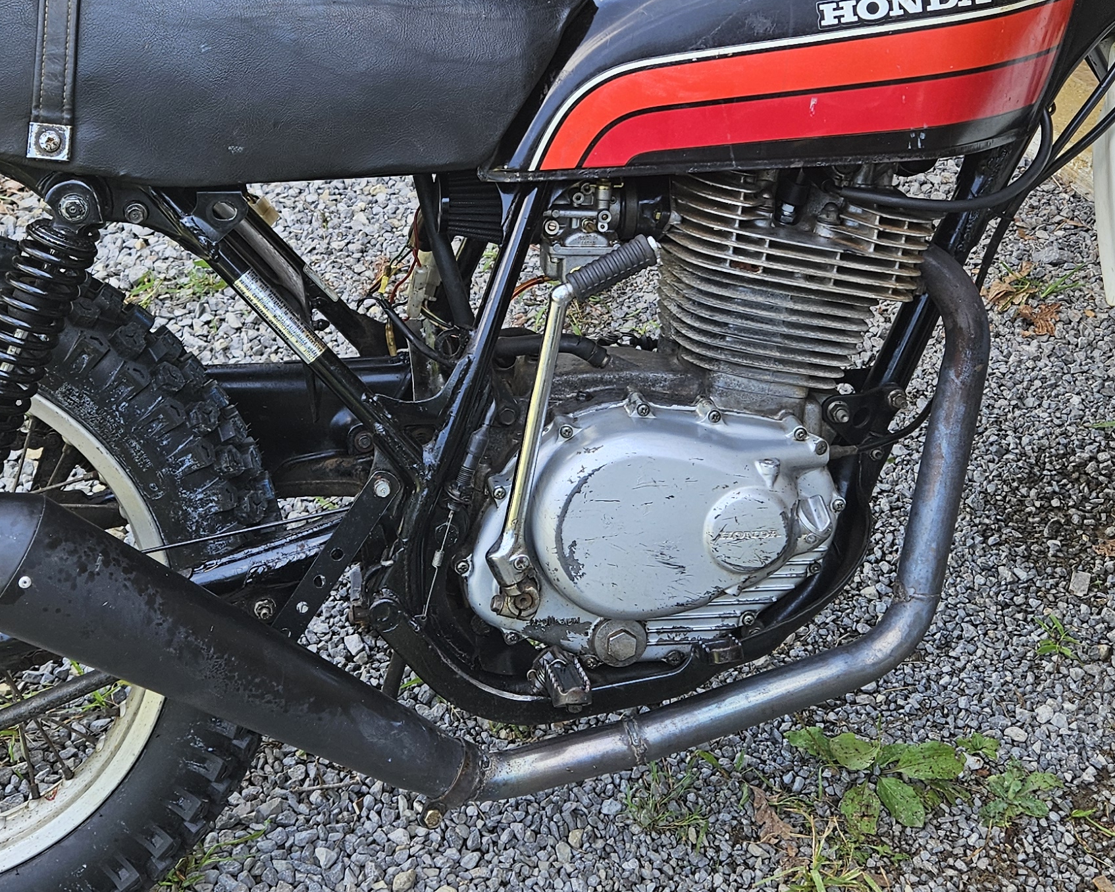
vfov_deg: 28.3
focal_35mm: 53
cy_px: 268
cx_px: 510
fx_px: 1749
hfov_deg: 35.3
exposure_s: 1/180
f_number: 1.8
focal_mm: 5.4
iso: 32
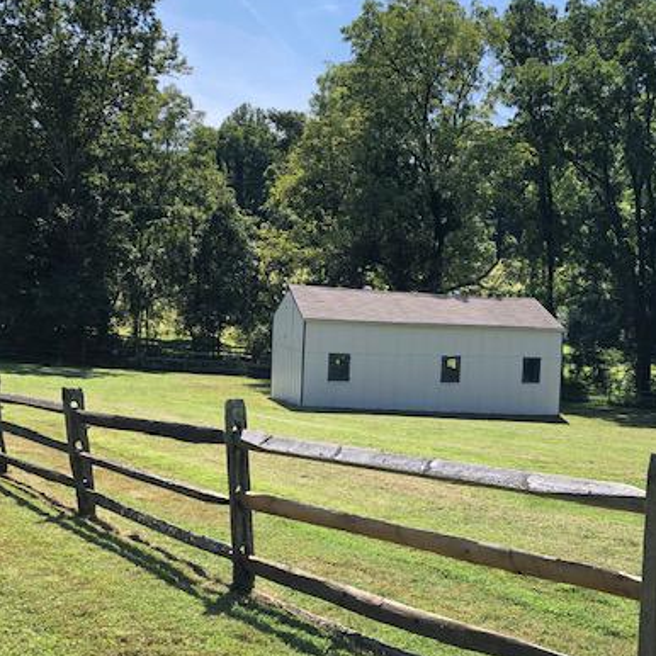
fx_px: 879
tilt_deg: -3.7
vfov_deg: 40.9
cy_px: 365
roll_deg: -2.1
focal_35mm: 41
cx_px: 461
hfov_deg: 40.2
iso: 20
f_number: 1.8
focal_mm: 3.99
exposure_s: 1/810
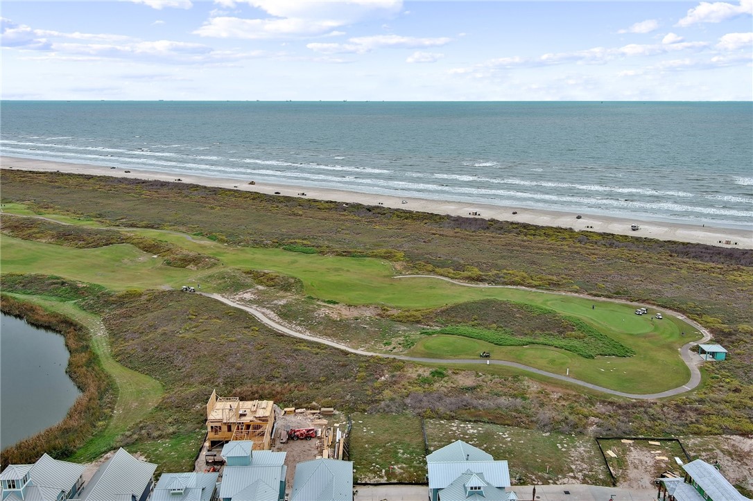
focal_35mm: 29
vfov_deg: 44.9
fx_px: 606
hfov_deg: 63.7
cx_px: 376
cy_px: 250
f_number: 2.8
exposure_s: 1/1000
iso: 100
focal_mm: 10.57
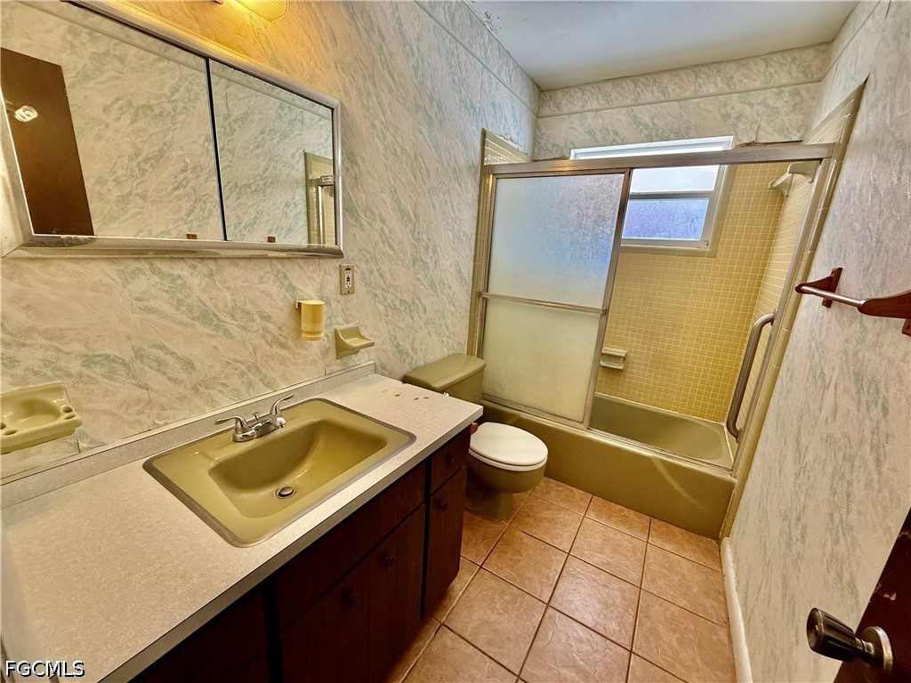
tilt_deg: -14.4
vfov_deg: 85.7
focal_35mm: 14
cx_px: 456
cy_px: 342
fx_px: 368
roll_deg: -3.9
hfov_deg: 102.1
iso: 200
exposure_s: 1/120
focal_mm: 2.22
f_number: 2.2
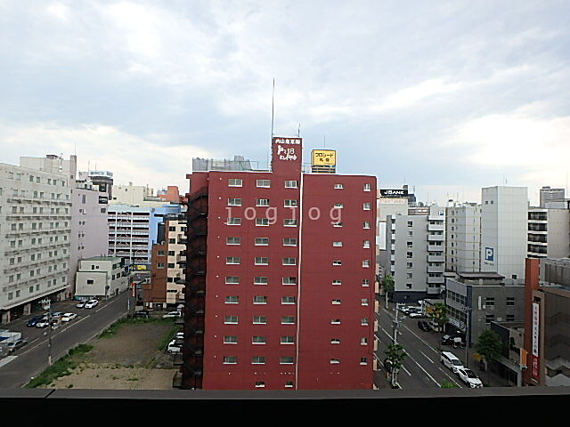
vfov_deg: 63.4
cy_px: 214
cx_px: 285
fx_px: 346
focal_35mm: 21
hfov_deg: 79.0
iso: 125
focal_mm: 3.7
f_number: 3.5
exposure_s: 1/320
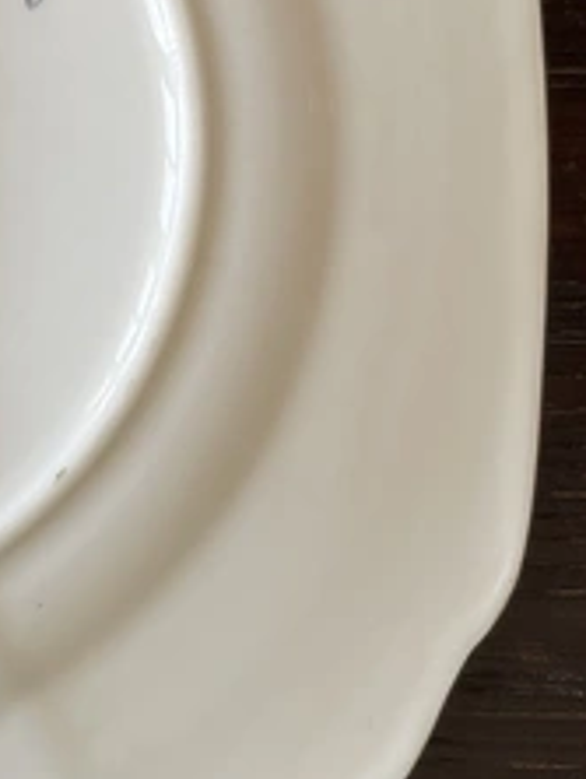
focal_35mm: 103
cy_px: 267
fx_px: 2320
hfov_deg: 13.6
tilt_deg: -86.2
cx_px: -256
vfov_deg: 19.0
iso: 32
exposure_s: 1/215
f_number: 1.6
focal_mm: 4.2
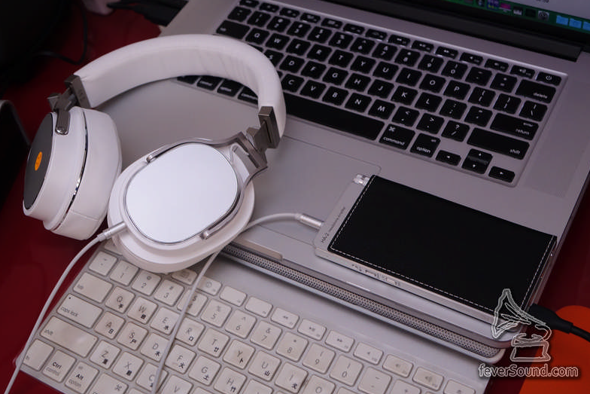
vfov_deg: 26.5
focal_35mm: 51
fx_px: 836
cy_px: 199
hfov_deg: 38.9
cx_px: 297
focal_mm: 18.21
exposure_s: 1/60
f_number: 4
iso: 1000
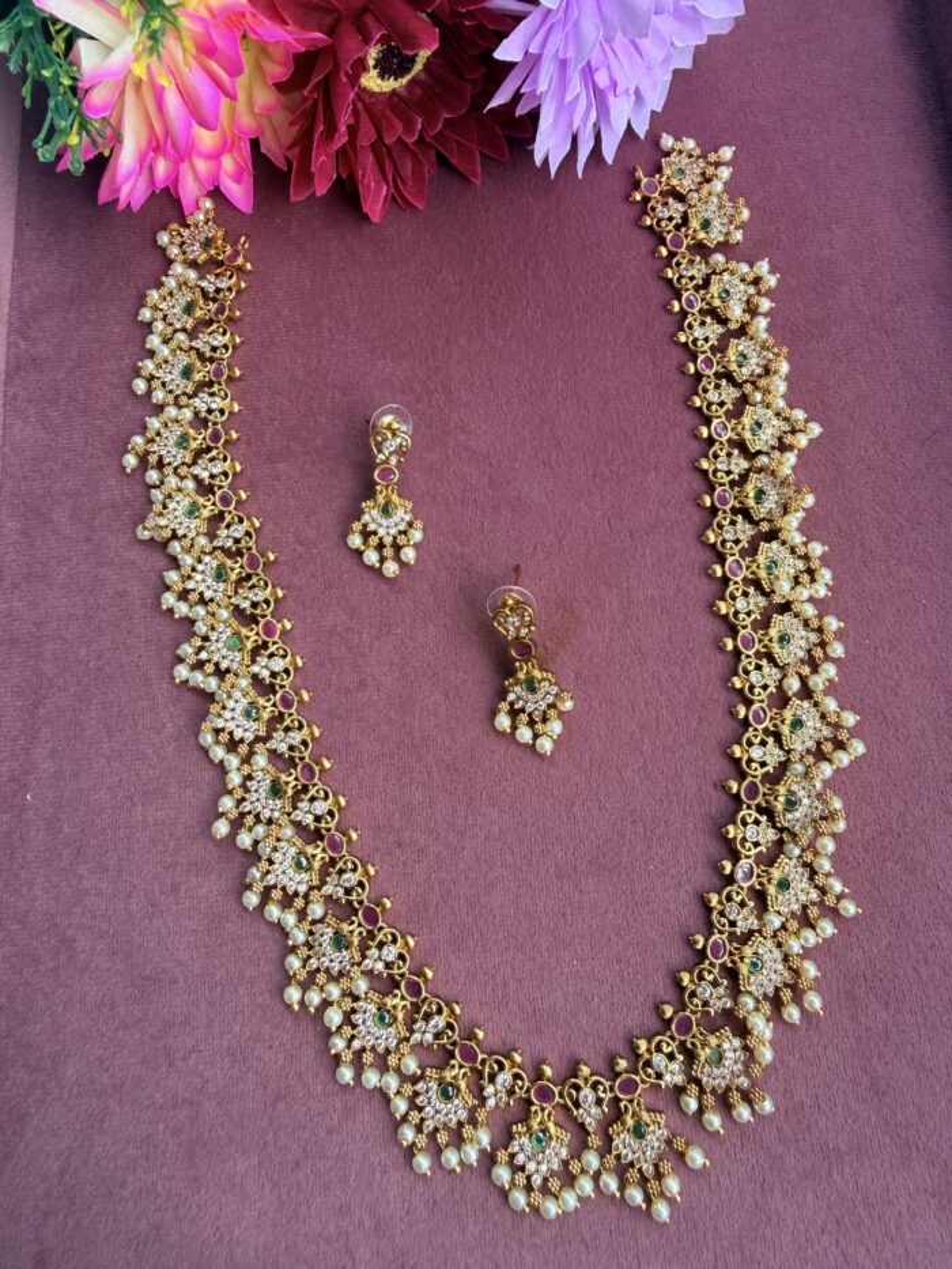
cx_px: 476
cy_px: 634
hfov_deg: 56.8
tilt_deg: -76.3
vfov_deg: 71.6
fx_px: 880
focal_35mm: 24
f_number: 2.2
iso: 80
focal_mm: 2.22
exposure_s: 1/121
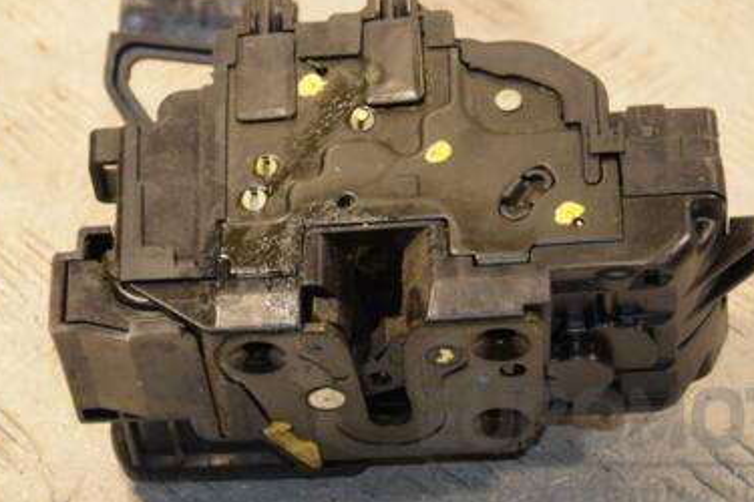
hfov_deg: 11.4
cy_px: 151
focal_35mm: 180
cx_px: 382
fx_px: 3765
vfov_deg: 7.6
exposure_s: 1/160
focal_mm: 75
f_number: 5.3
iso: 800
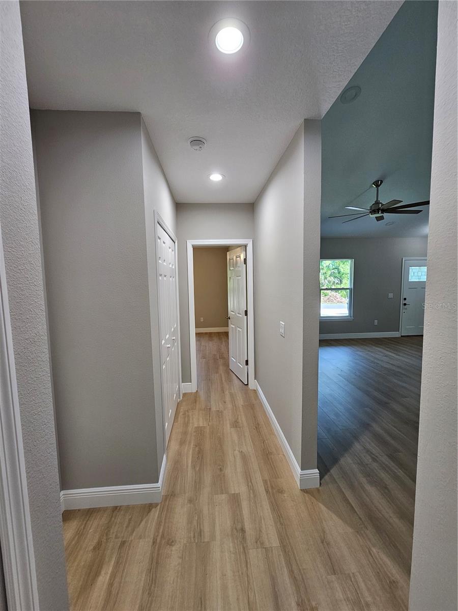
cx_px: 229
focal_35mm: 13
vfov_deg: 106.2
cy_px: 306
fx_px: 229
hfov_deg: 89.9
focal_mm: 2.2
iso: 160
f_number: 2.2
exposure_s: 1/60
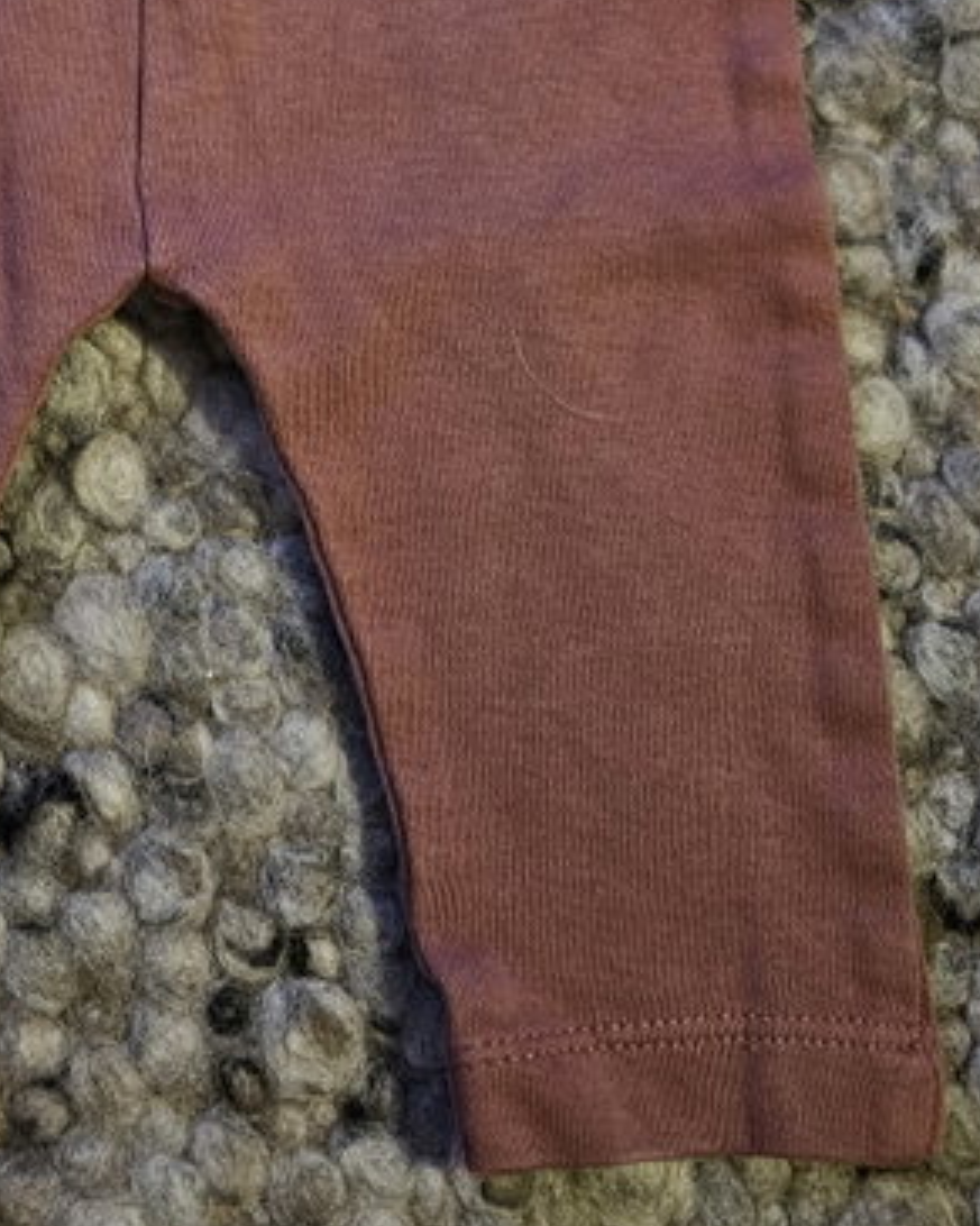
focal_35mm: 51
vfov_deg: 34.9
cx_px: 135
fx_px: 1850
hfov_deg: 28.7
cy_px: 157
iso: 1250
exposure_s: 1/25
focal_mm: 5.4
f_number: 1.8
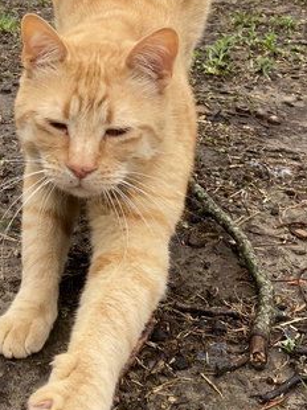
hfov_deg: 25.3
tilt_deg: -13.1
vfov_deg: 32.9
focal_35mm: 56
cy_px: 54
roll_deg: -1.7
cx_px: 29
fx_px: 663
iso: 32
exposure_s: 1/122
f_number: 1.8
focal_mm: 4.25
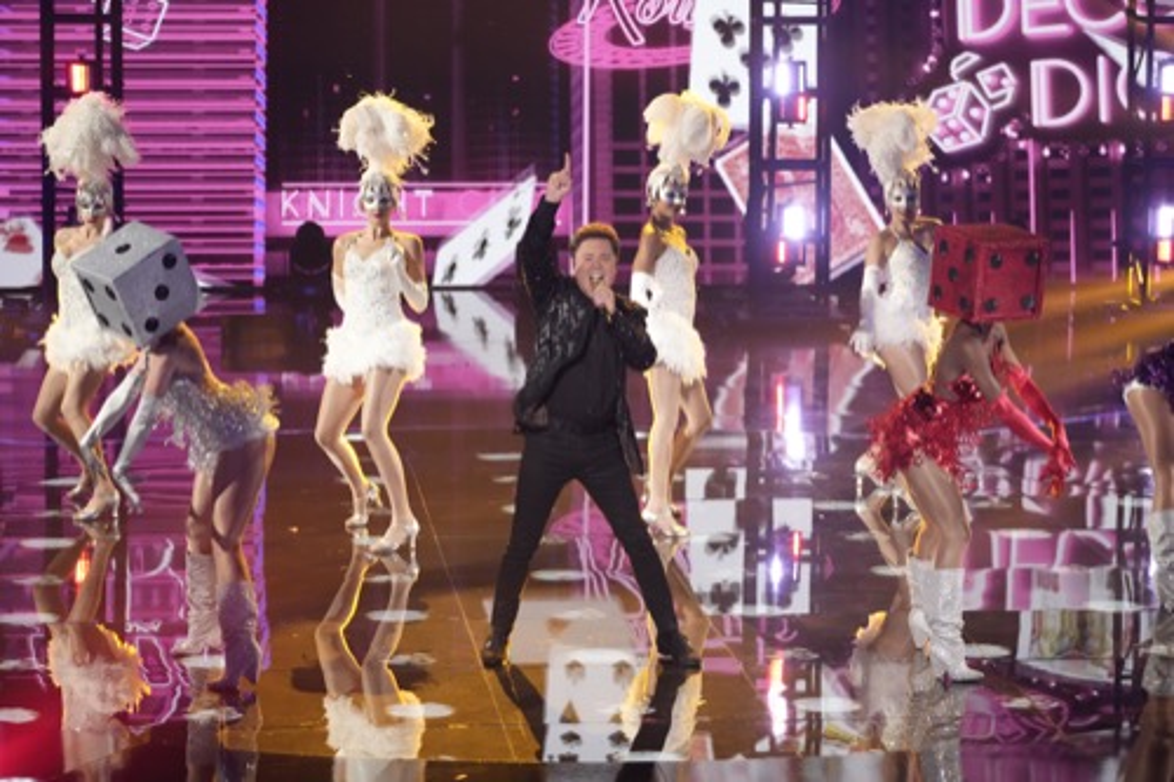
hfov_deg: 18.0
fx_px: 3716
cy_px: 391
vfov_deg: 12.0
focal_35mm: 114
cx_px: 587
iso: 6400
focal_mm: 114
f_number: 5.6
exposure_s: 1/200
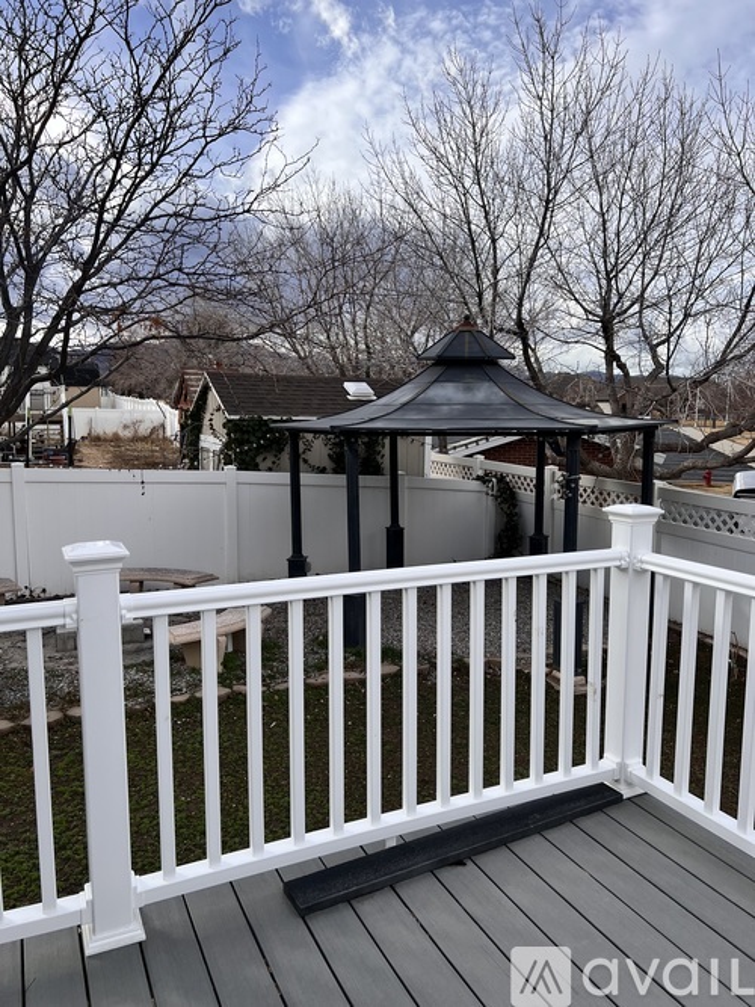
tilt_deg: -5.6
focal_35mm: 26
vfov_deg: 67.3
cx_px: 378
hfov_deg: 53.0
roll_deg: -0.9
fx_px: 756
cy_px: 504
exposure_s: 1/2571
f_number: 1.5
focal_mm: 5.7
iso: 50
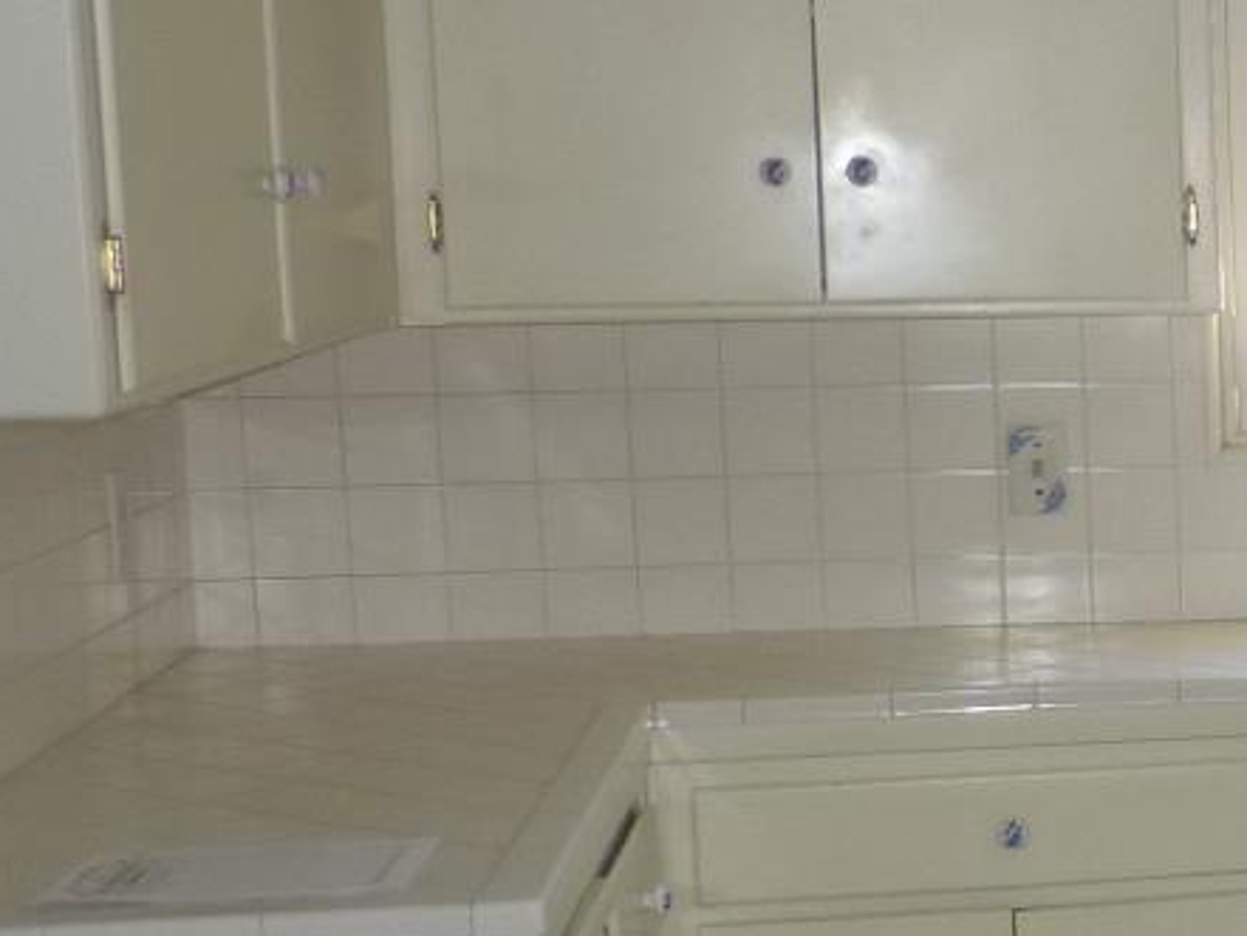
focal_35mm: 85
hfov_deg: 19.7
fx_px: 3063
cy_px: 640
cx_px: 1909
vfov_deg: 17.3
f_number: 3.3
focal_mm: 4.1
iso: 160
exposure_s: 1/30
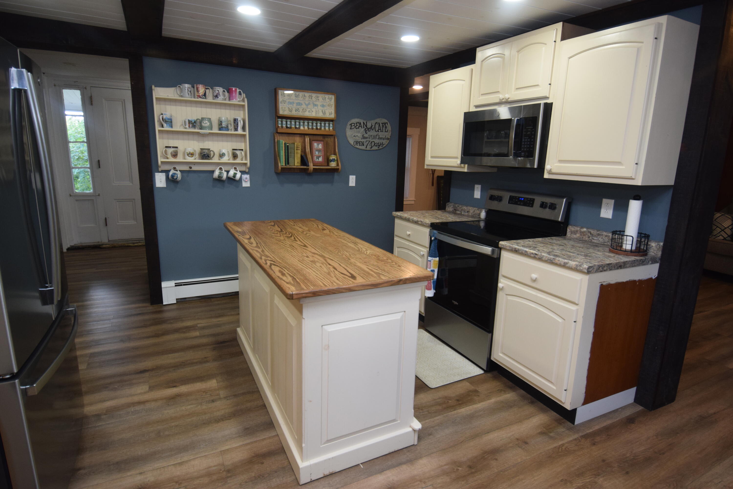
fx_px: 397
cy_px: 244
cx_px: 366
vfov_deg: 63.2
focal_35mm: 20
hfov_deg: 85.4
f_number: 5
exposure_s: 1/100
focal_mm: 13
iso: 800
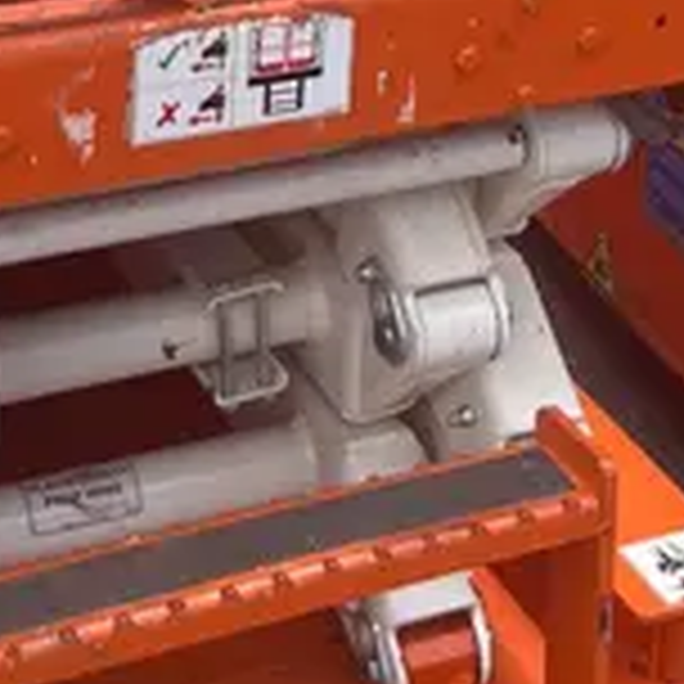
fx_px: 2481
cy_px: -551
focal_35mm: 111
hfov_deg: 15.7
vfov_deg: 13.9
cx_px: 356
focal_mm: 5.1
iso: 50
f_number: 1.6
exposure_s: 1/1309
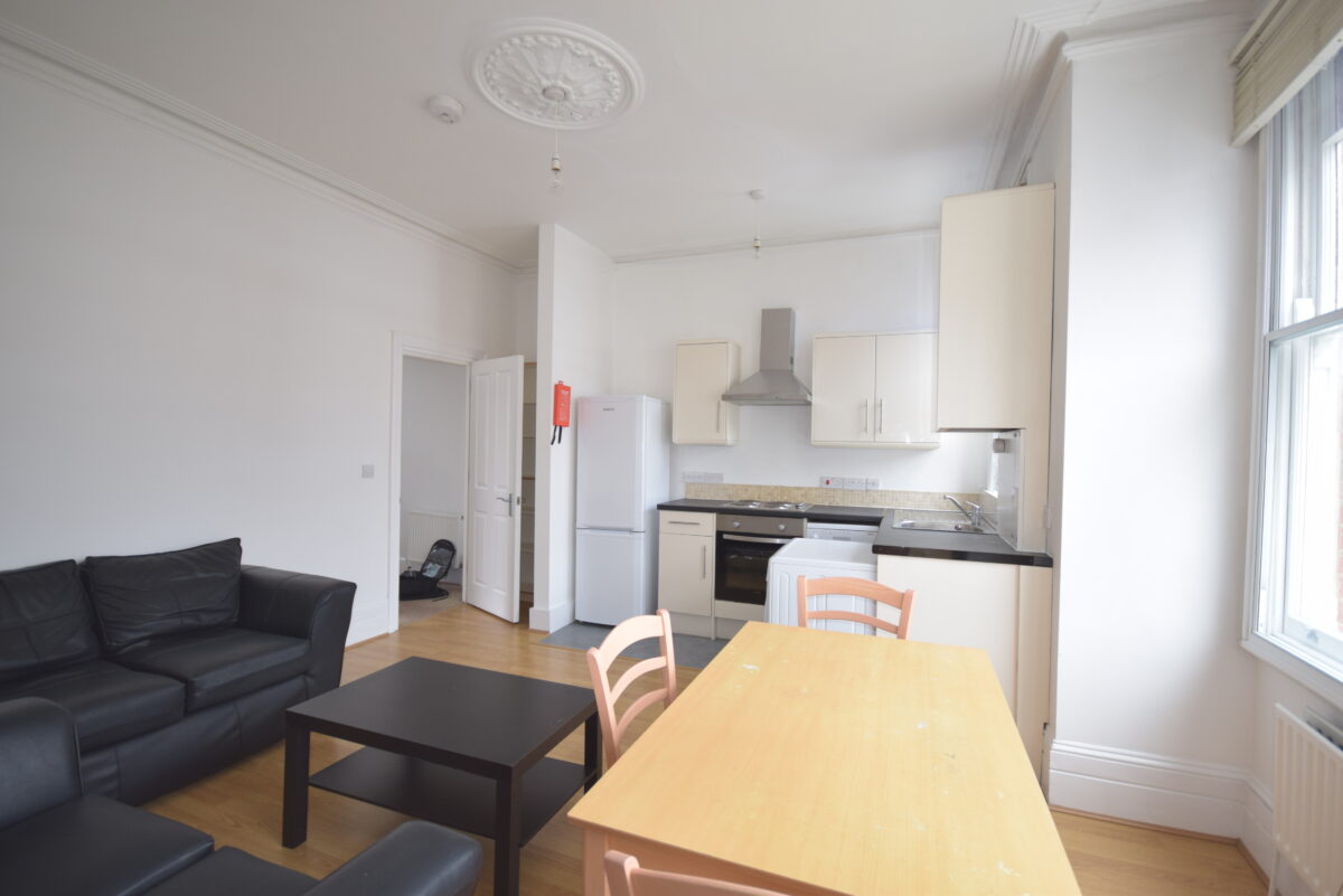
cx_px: 672
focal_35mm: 15
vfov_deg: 77.4
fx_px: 560
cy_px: 448
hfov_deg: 100.4
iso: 400
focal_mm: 10
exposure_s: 1/40
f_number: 4
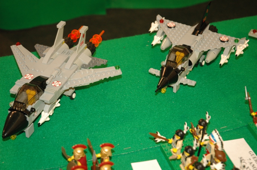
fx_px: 556
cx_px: 128
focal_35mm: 78
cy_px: 85
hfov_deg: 26.0
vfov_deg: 17.4
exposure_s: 1/60
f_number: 4.5
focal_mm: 52
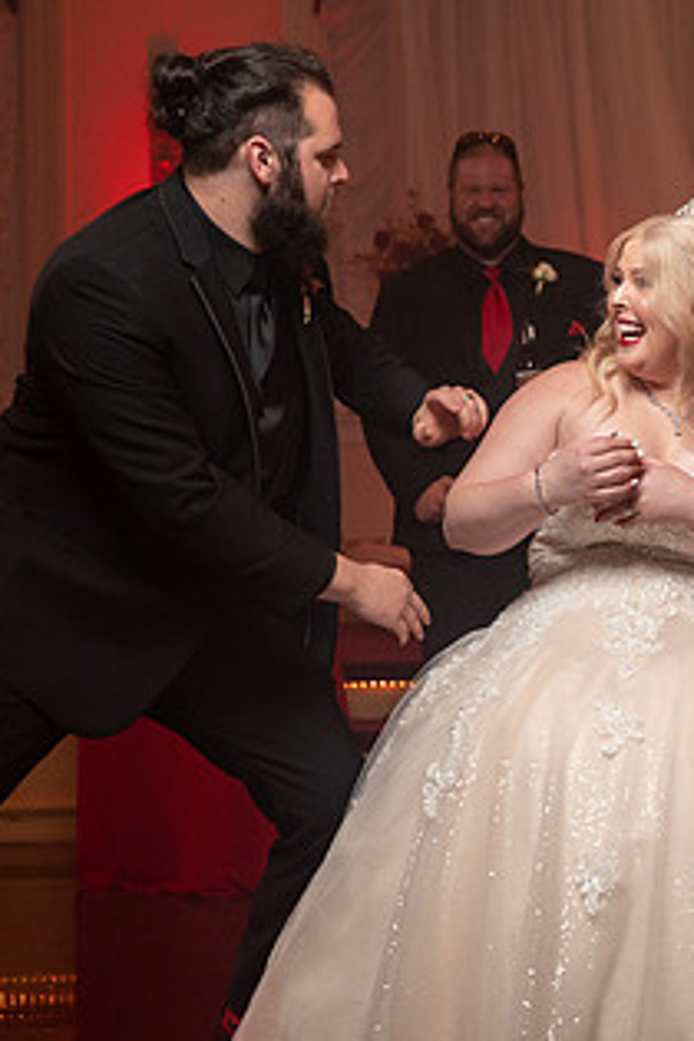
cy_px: 500
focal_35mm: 89
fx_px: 2573
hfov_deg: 15.0
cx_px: 757
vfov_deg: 22.9
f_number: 4
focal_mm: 46
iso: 2000
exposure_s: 1/200
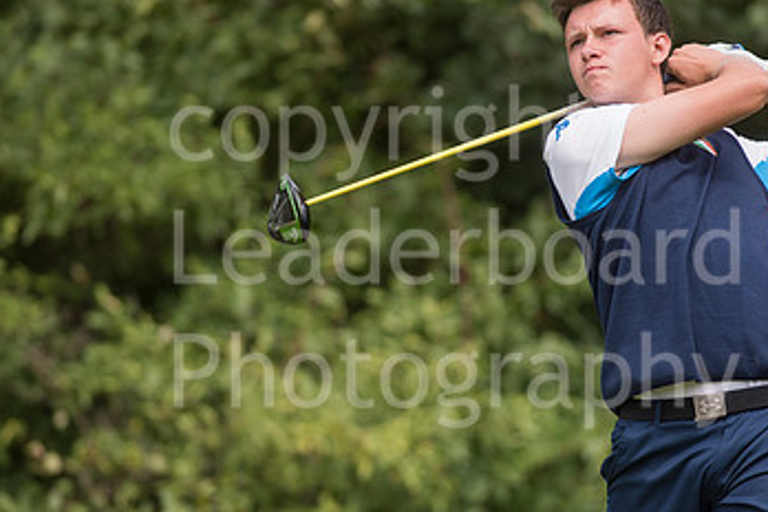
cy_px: 268
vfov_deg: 2.7
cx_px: 459
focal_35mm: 500
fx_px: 10666
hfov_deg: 4.1
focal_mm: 300
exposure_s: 1/4000
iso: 400
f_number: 4
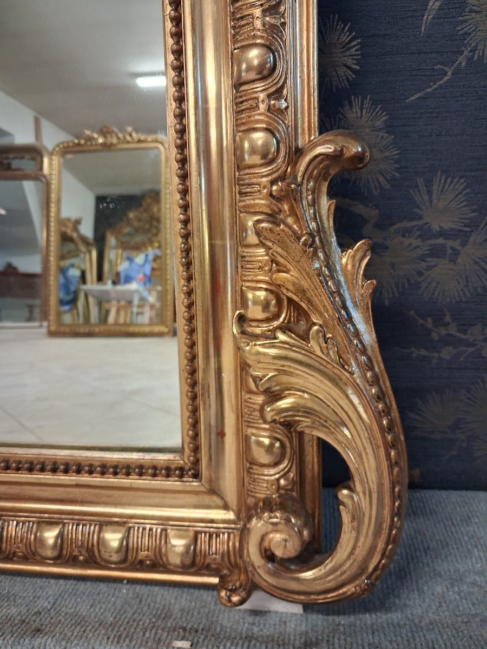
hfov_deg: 51.4
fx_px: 506
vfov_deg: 65.3
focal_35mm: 27
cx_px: 244
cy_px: 324
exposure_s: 1/50
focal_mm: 4
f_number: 1.8
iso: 500
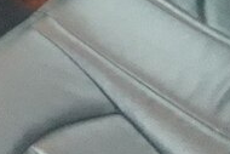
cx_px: -61
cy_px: -87
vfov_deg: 12.8
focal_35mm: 101
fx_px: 646
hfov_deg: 18.9
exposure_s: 1/17
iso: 800
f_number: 1.9
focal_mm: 3.7
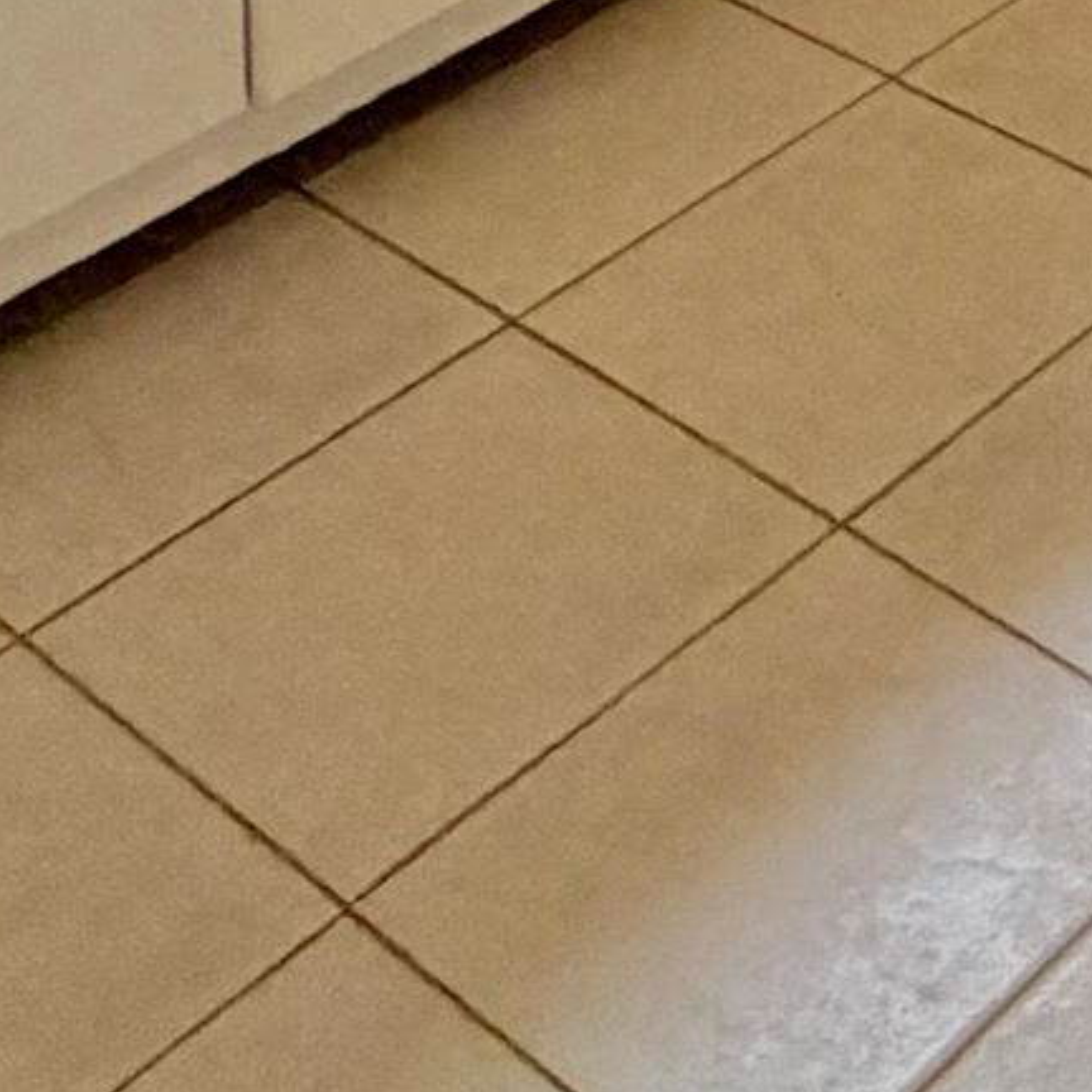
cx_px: 1714
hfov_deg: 17.4
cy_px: -1648
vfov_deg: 13.4
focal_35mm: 88
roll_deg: +0.7
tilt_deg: -2.3
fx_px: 3141
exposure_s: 1/60
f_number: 2.2
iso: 320
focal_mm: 2.22
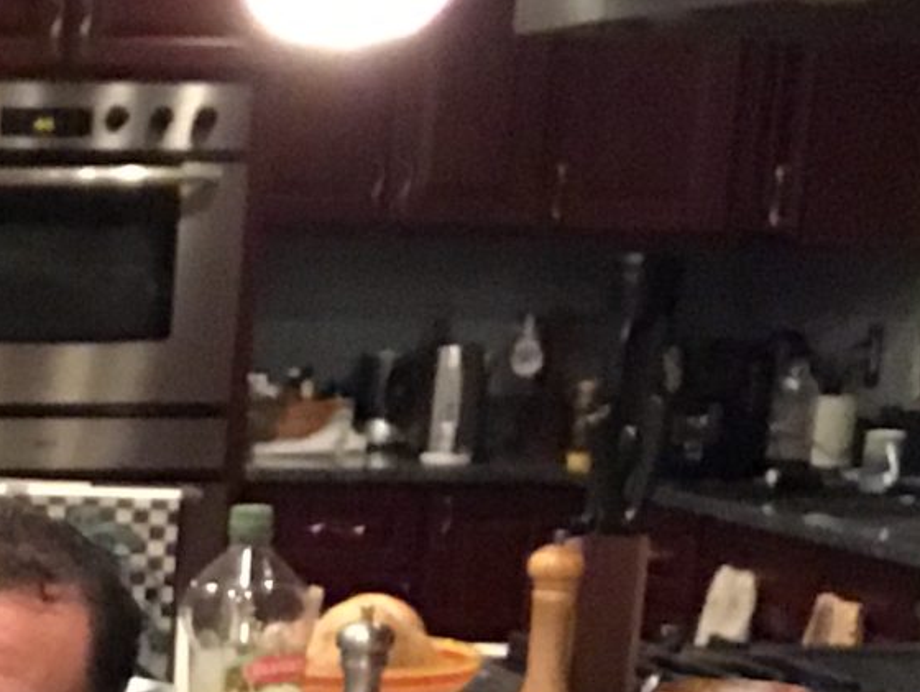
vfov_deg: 11.9
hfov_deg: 15.8
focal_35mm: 117
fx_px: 3112
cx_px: -352
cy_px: 1158
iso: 400
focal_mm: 2.87
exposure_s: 1/15
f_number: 2.2
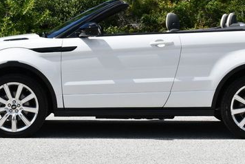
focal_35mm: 115
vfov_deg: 11.9
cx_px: 136
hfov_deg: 17.8
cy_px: 30
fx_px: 783
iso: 100
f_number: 8
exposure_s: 1/320
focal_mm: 32
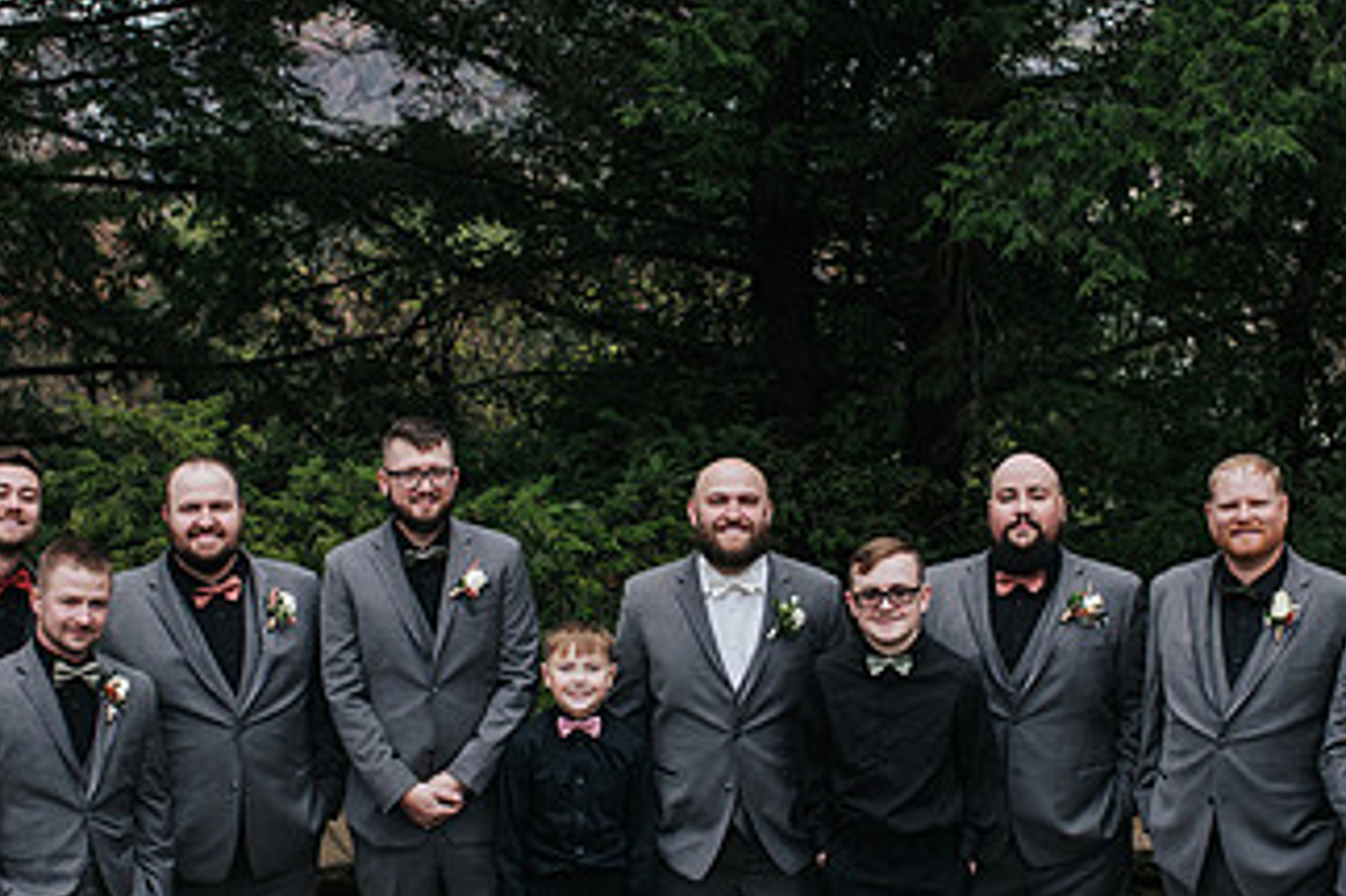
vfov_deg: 20.0
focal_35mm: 68
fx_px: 2541
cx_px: 735
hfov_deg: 29.7
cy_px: 572
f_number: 3.2
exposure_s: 1/400
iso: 800
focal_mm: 35
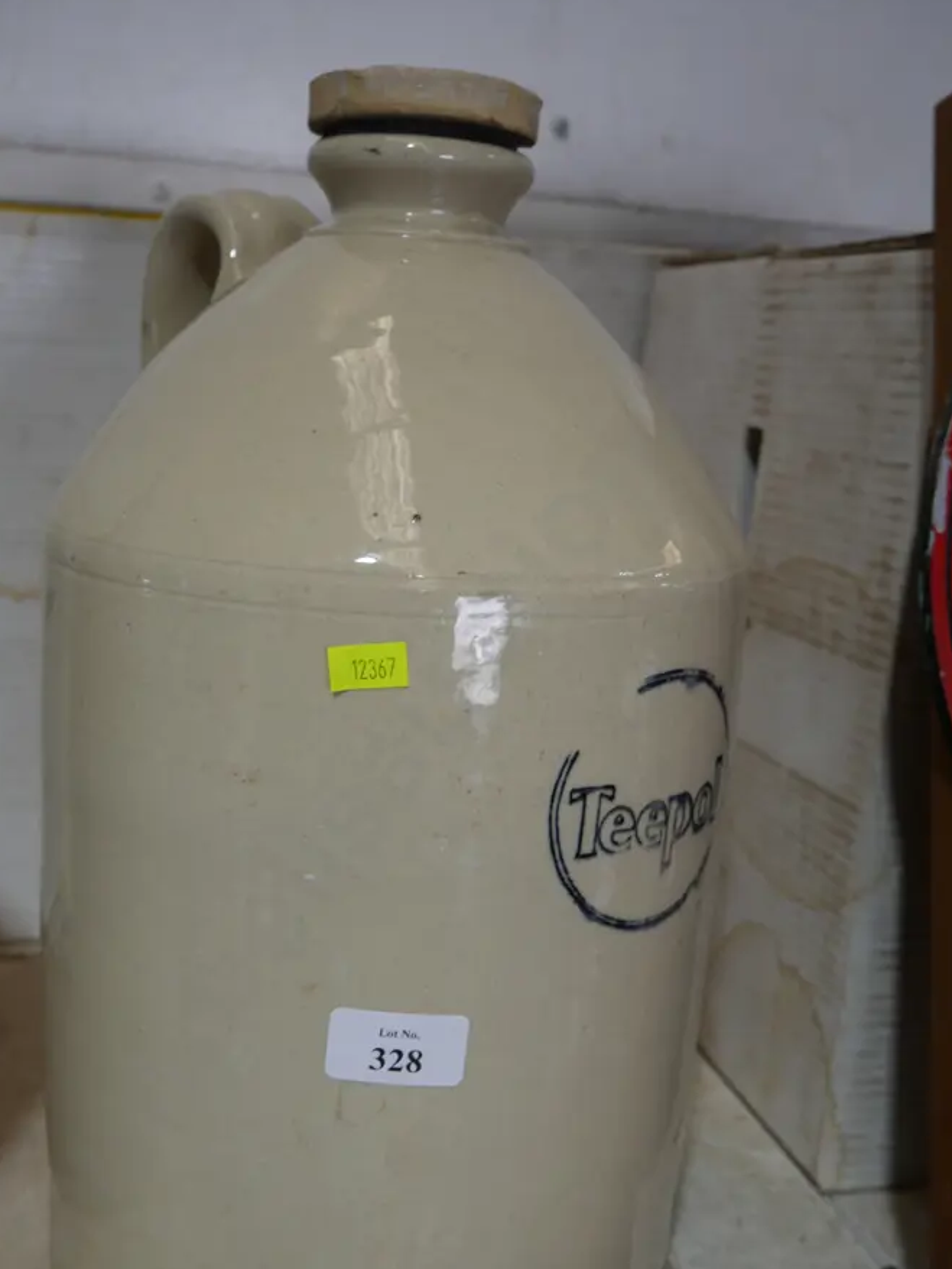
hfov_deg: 40.7
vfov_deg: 52.5
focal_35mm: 35
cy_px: 697
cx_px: 446
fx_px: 1283
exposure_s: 1/100
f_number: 3.6
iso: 200
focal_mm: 15
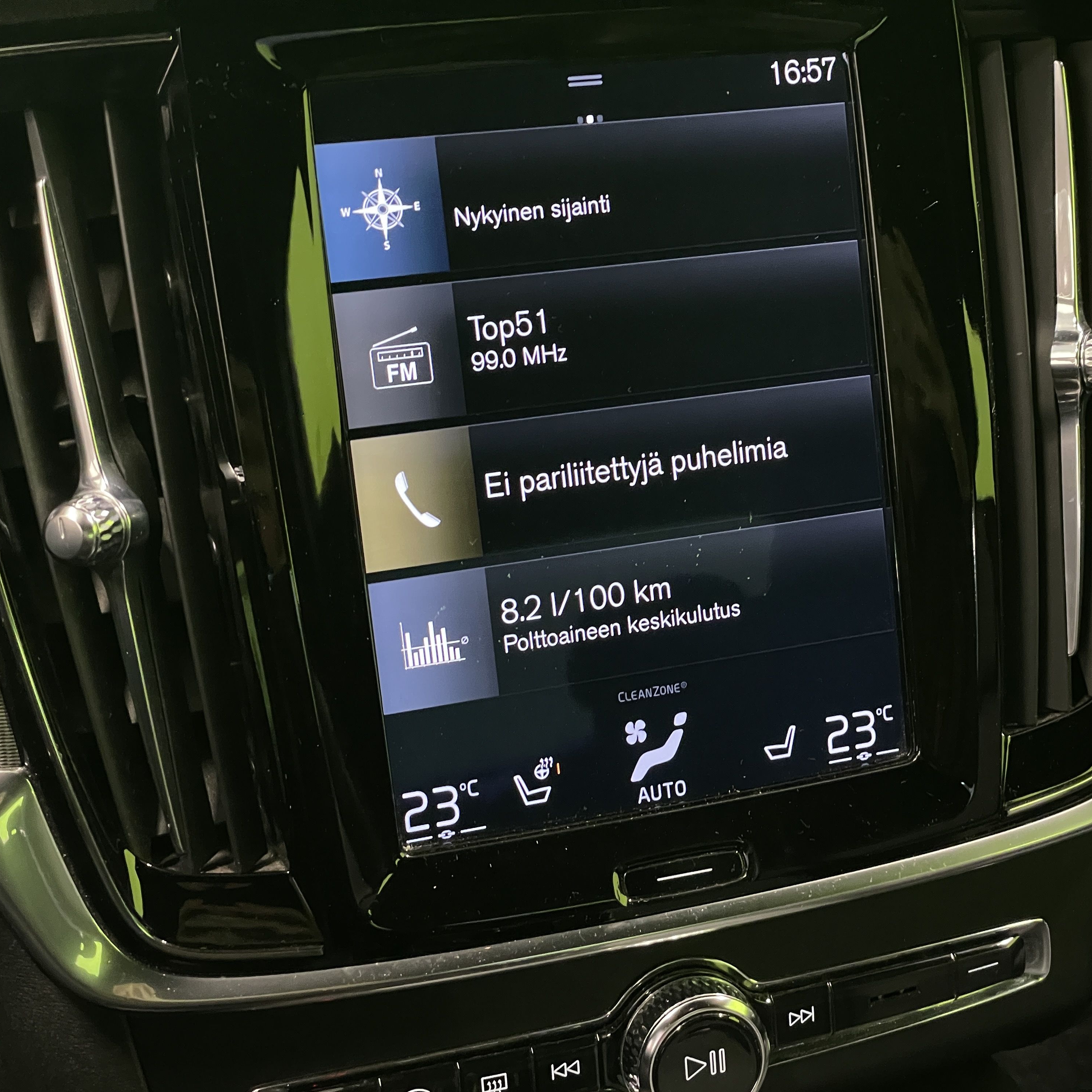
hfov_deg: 27.6
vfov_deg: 27.7
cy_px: 552
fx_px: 2213
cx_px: 680
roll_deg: -2.4
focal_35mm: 62
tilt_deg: -26.4
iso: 640
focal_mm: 6
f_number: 2
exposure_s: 1/33
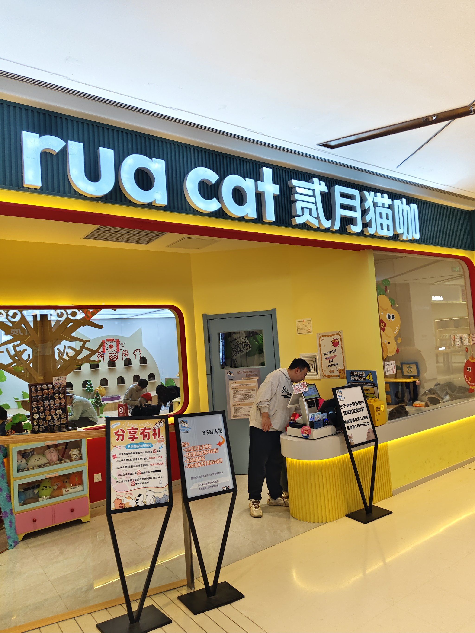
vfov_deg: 71.6
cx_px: 238
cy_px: 316
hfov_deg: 56.8
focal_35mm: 24
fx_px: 439
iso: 301
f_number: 1.88
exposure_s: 1/101
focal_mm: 5.56
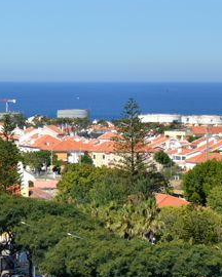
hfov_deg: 6.8
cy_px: 198
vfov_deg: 8.6
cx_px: -124
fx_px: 1848
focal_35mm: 225
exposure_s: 1/400
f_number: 10
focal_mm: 66
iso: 160
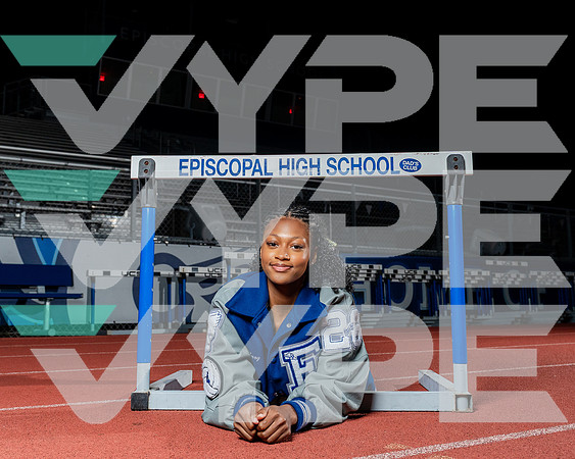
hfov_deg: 46.3
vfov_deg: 37.7
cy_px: 209
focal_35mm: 40
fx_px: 673
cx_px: 279
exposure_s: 1/250
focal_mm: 31
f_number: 5.6
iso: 1250
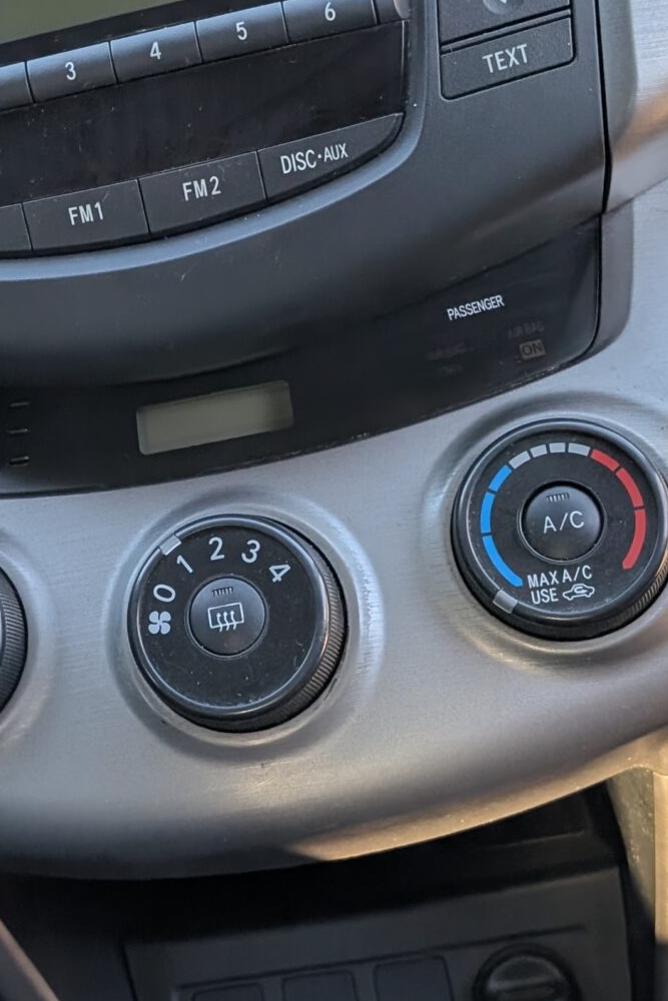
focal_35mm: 64
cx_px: 220
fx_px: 1781
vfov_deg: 31.4
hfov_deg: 21.2
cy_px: 450
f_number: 1.68
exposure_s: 1/189
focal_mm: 6.9
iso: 31
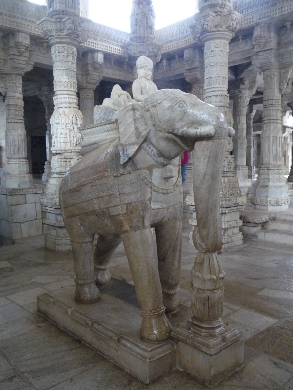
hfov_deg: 45.4
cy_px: 195
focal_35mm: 31
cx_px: 146
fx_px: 350
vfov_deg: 58.4
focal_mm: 4.5
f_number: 2.8
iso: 320
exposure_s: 1/30
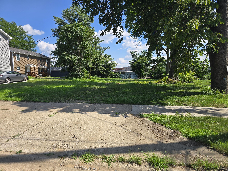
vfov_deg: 58.9
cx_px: 114
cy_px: 86
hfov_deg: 73.9
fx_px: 151
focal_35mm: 23
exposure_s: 1/657
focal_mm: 6.3
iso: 12
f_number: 1.7
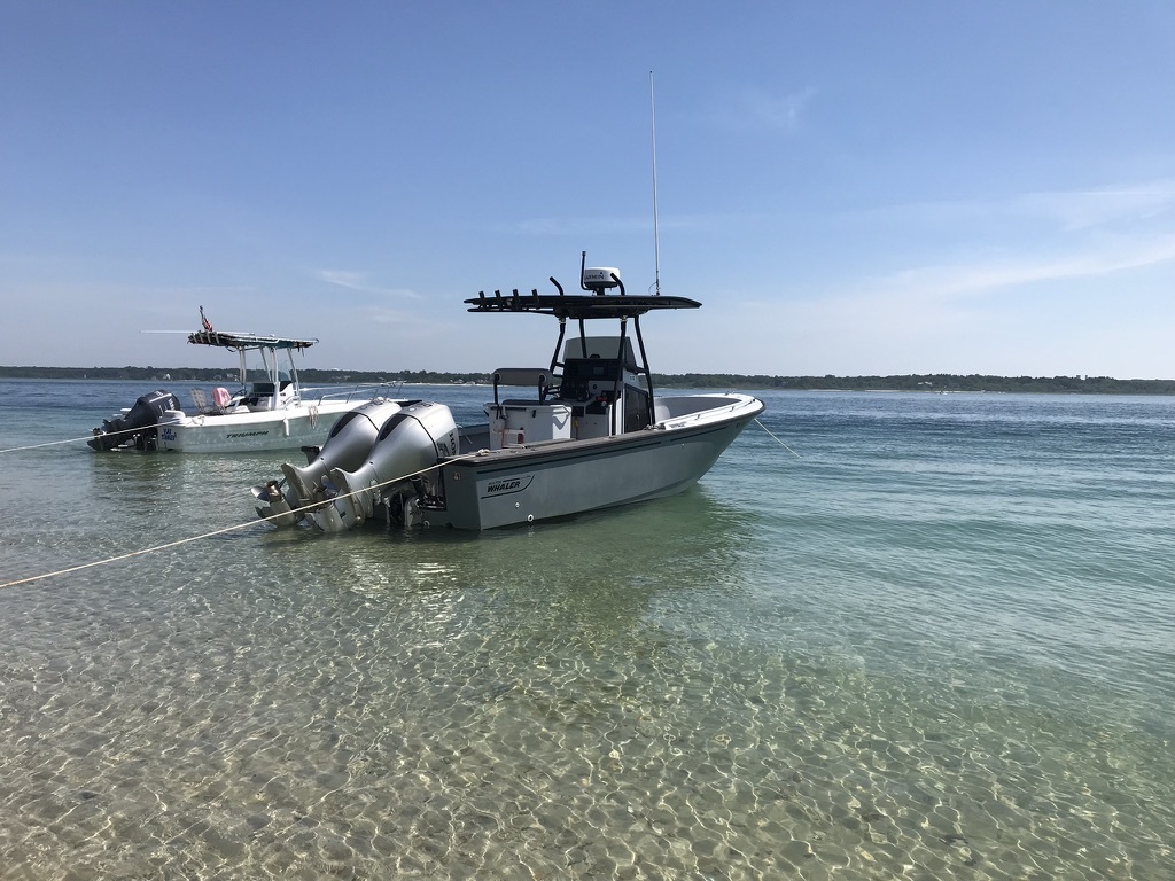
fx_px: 950
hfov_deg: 63.4
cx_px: 588
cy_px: 440
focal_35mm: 28
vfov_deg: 49.7
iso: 20
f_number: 1.8
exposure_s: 1/3546
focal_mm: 3.99
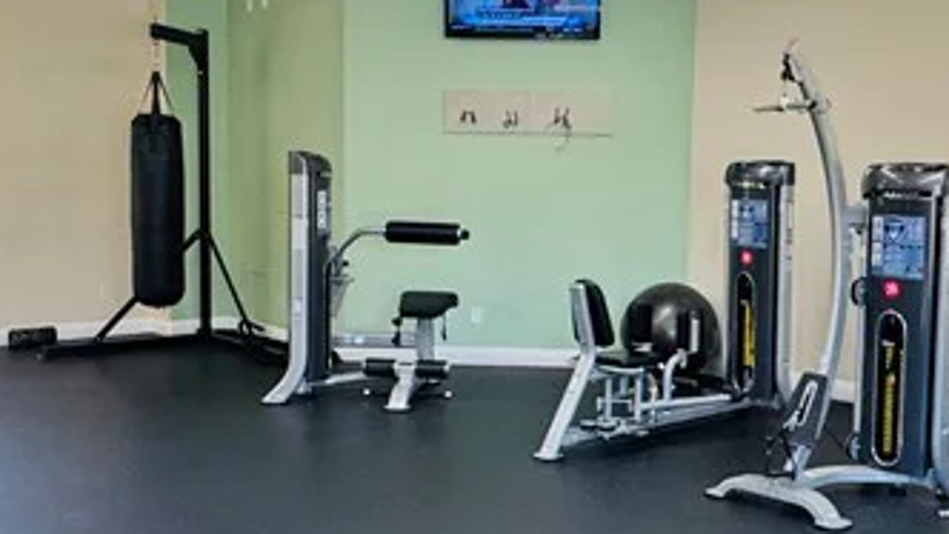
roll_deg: -1.6
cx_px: 620
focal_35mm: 47
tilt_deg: -6.1
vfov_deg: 25.5
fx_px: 1183
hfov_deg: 43.2
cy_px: 274
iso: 250
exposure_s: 1/120
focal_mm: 2.22
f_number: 2.2
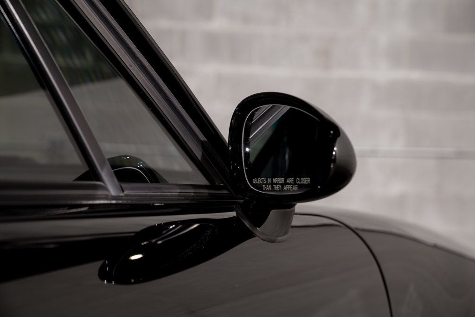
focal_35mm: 69
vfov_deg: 19.7
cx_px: 238
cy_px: 158
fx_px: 910
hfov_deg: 29.2
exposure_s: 1/80
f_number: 4.5
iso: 160
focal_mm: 69
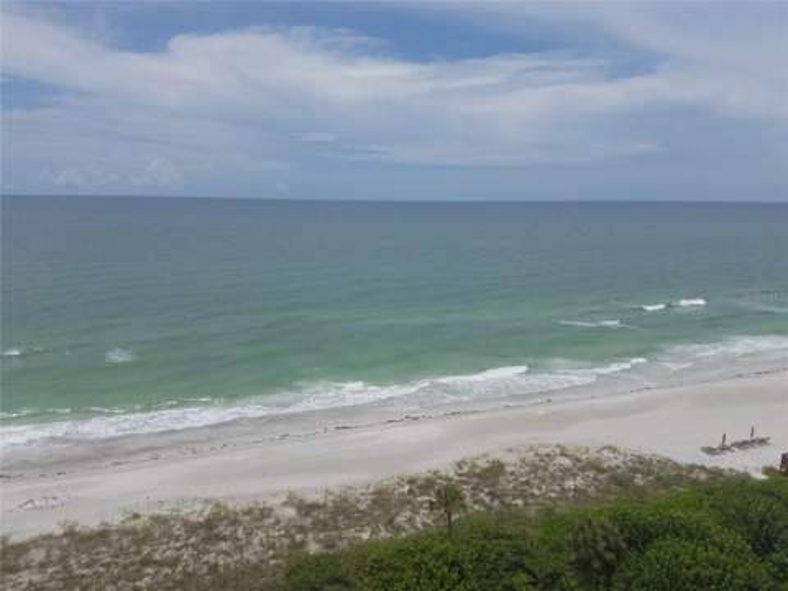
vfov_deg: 53.1
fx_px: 592
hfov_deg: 67.3
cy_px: 296
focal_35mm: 26
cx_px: 394
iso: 50
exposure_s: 1/7504
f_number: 1.7
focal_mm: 4.2
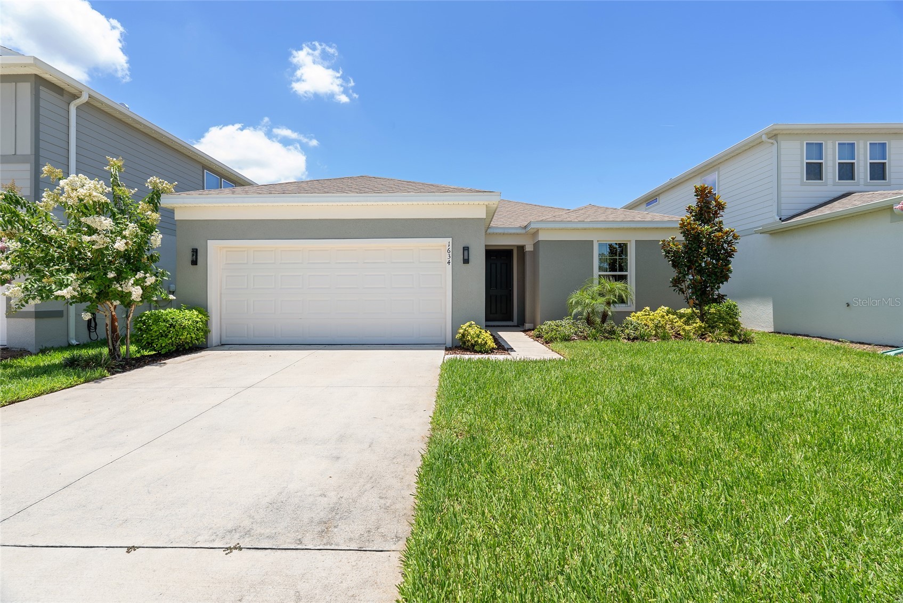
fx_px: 402
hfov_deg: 96.7
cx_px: 452
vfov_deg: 73.8
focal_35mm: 16
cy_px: 302
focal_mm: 16
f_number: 9
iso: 80
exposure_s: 1/50
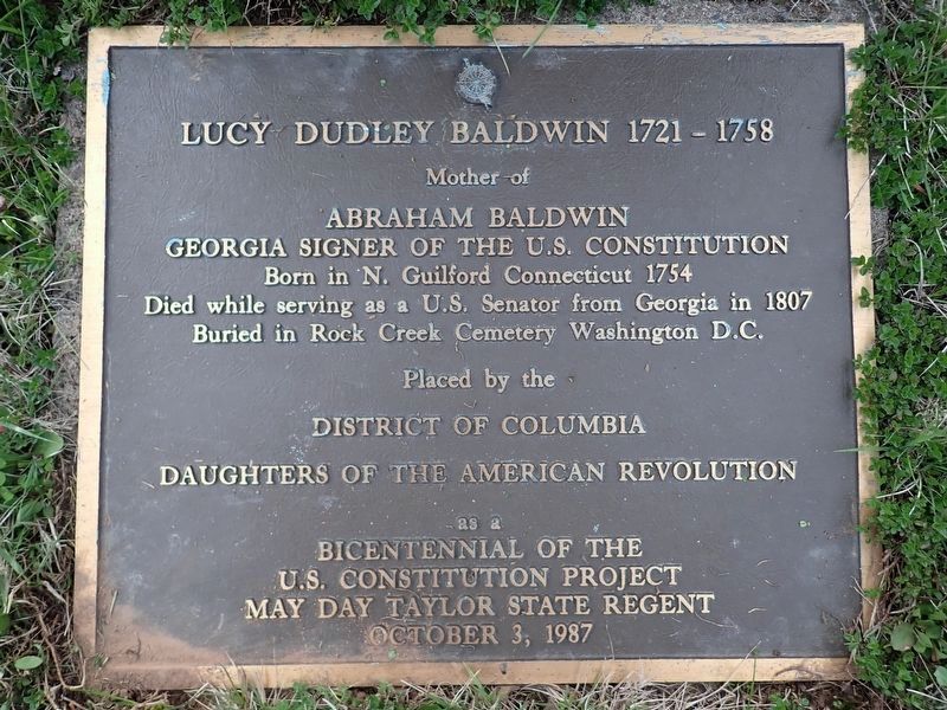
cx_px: 474
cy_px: 355
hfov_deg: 69.4
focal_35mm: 25
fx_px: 684
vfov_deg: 54.9
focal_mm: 4.5
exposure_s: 1/160
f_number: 2
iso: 100
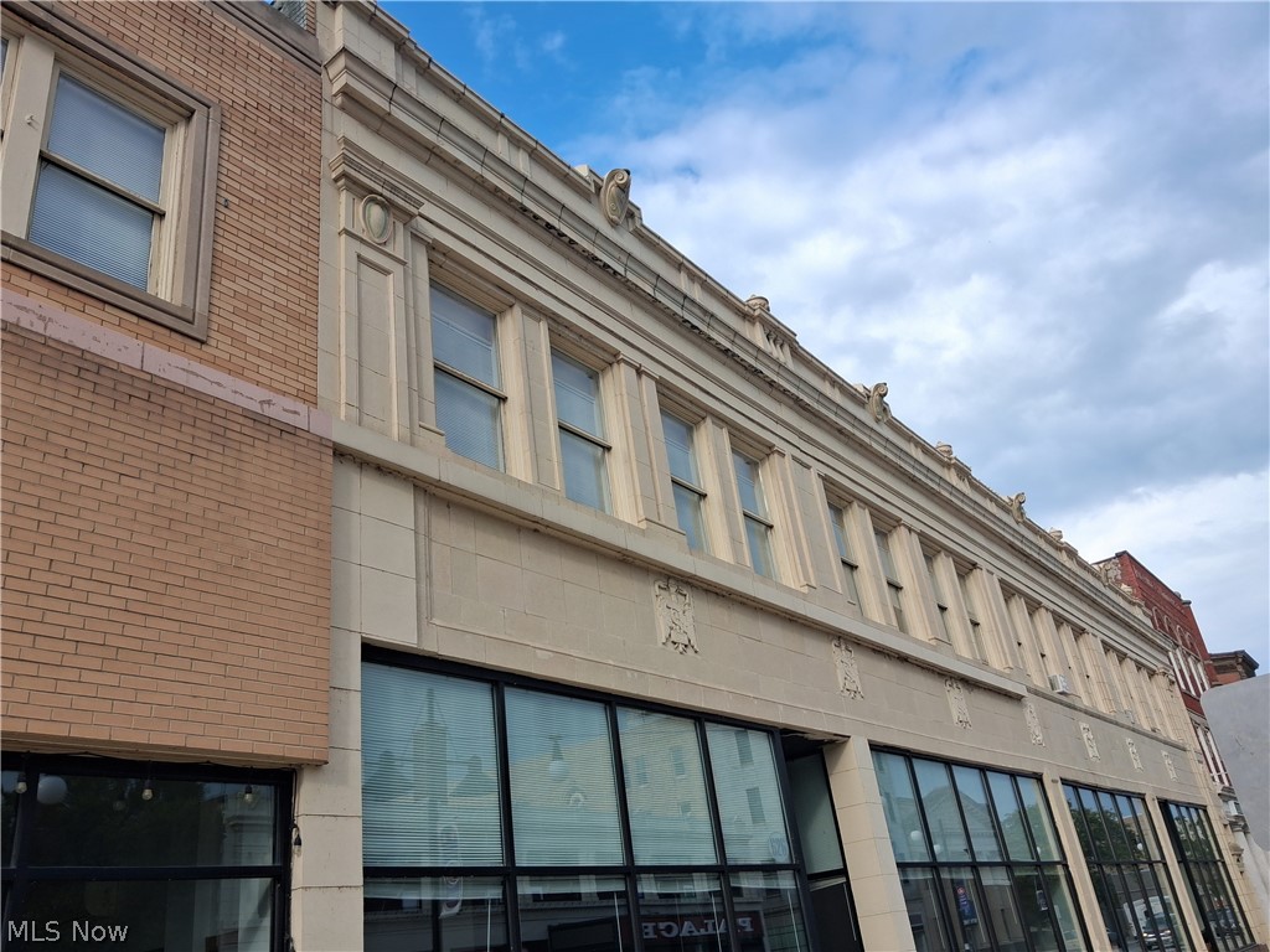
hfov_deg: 65.3
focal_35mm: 27
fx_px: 991
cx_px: 635
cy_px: 476
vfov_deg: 51.4
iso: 25
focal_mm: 4
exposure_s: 1/301
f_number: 1.8
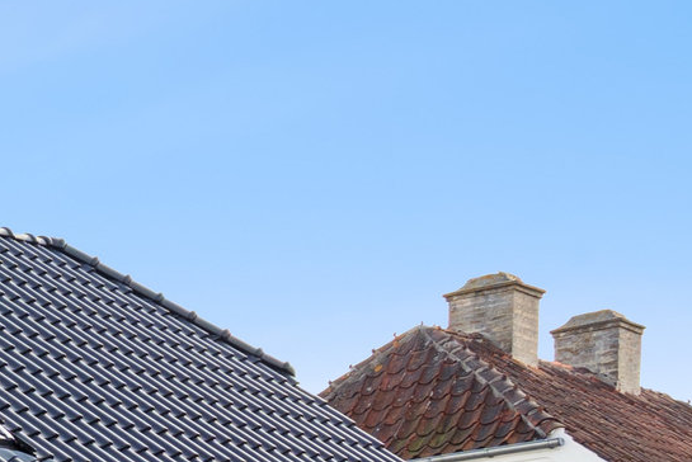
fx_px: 1692
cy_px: 727
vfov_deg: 14.4
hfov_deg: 16.4
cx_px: -771
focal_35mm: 88
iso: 125
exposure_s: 1/160
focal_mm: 16
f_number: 6.3
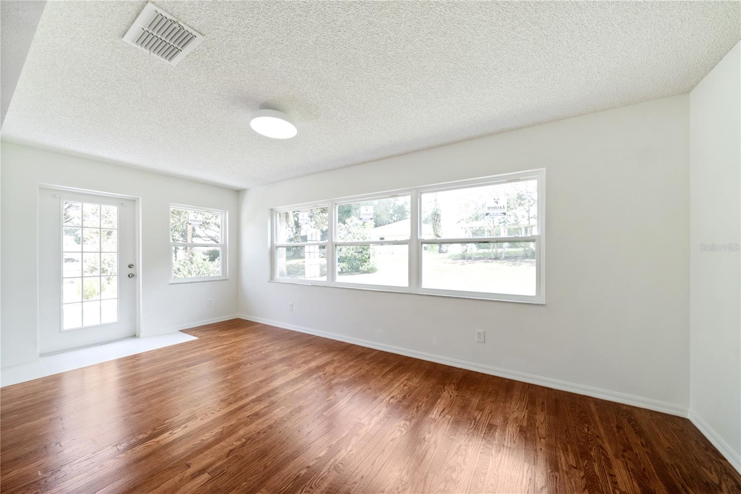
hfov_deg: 112.6
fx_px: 247
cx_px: 370
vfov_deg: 90.1
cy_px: 247
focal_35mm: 12
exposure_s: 1/30
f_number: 9
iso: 800
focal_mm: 12
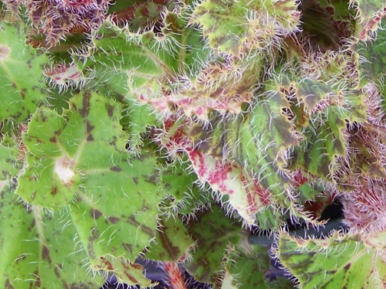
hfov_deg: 14.0
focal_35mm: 140
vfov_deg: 10.4
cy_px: -61
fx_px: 1561
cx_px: 308
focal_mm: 9.36
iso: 64
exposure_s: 1/30
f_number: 3.2
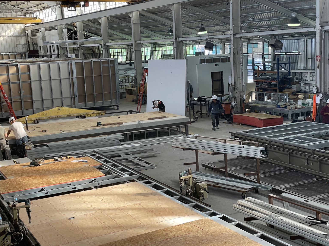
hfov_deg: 35.5
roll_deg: +3.4
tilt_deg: -8.6
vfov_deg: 27.0
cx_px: 168
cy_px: 120
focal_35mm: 54
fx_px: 513
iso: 100
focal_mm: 6
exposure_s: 1/99
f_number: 2
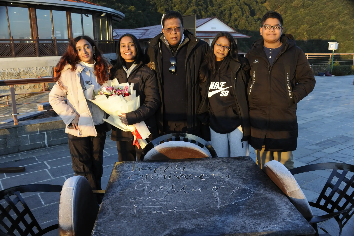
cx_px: 177
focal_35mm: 32
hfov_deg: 58.8
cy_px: 118
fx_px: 314
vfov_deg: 41.1
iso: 1250
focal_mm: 32
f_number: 8
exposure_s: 1/250
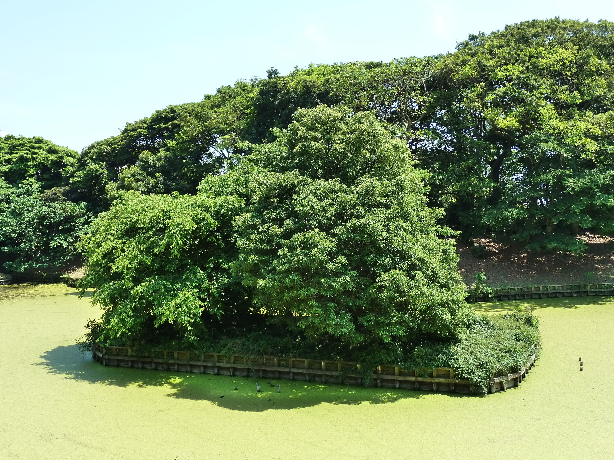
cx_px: 307
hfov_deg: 50.1
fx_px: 656
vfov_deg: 38.7
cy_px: 230
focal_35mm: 37
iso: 200
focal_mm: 6.1
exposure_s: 1/250
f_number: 4
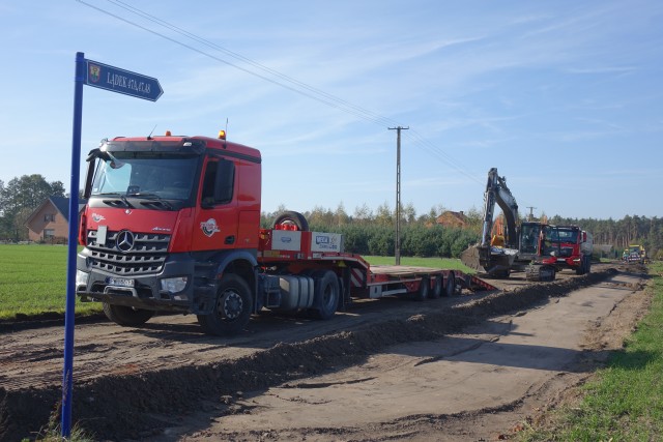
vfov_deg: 31.9
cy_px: 221
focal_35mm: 42
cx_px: 332
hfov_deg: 46.4
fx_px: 774
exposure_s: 1/800
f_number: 4
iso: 125
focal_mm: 15.45
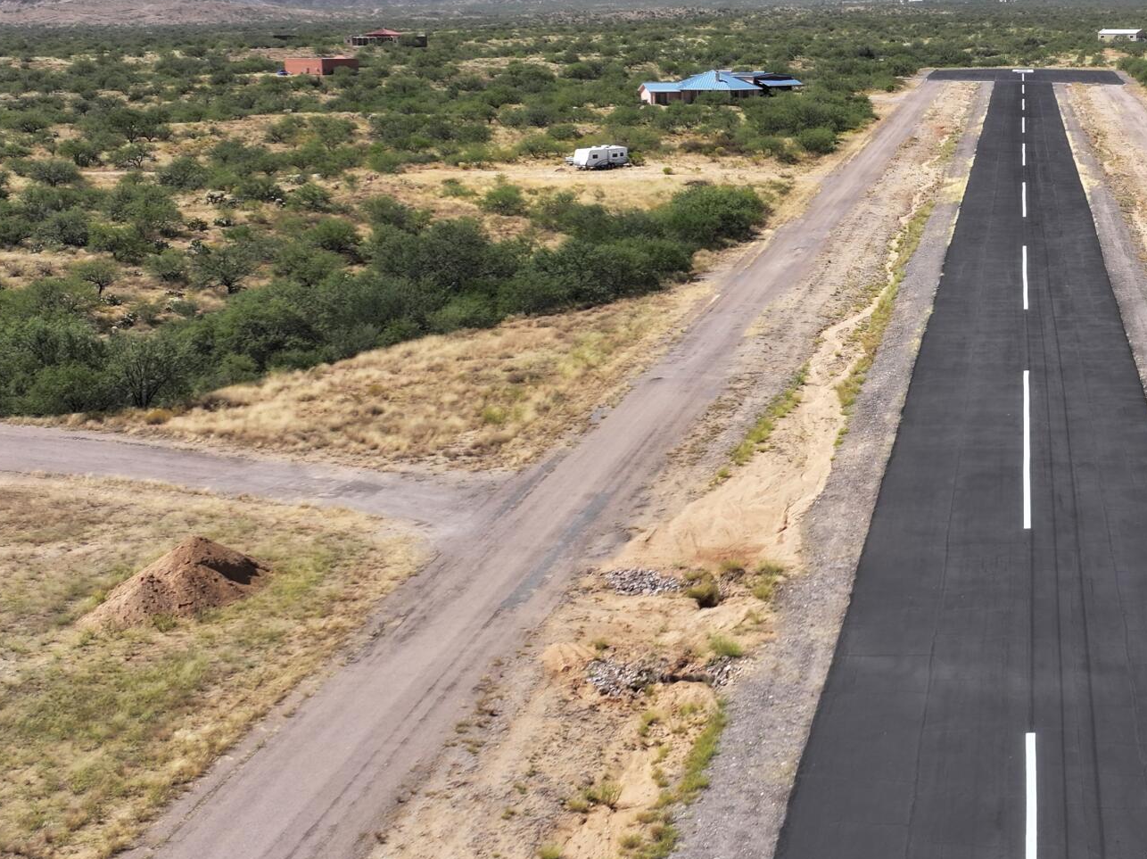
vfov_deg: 26.0
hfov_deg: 33.1
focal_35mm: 56
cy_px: 346
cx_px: 969
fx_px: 1855
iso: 100
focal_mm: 12.29
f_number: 2.8
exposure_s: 1/50
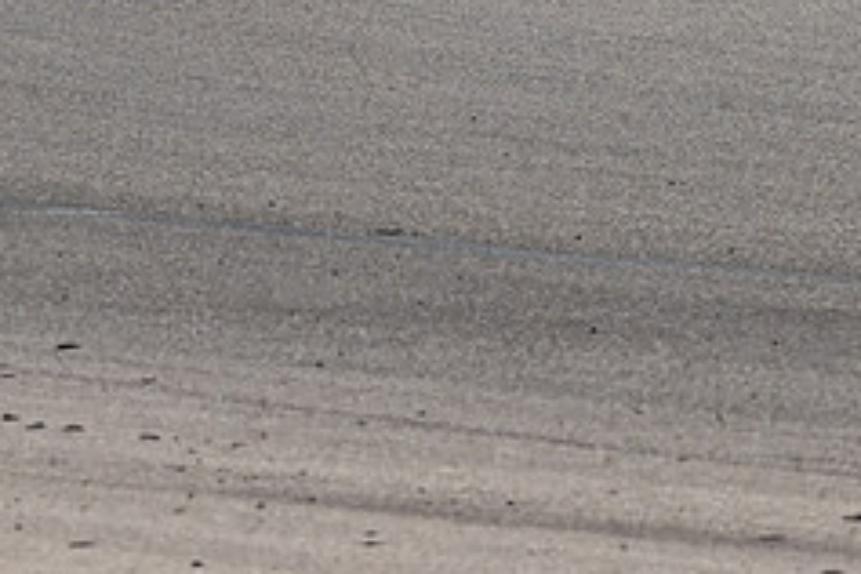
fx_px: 16932
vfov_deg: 1.9
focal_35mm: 708
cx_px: 107
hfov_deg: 2.9
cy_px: -239
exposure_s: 1/800
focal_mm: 220
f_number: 11
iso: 500
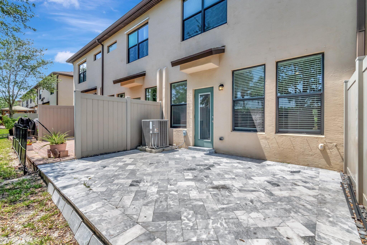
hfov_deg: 100.4
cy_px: 122
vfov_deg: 77.3
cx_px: 184
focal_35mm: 15
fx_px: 153
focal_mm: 10
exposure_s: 1/2000
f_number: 8
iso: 640
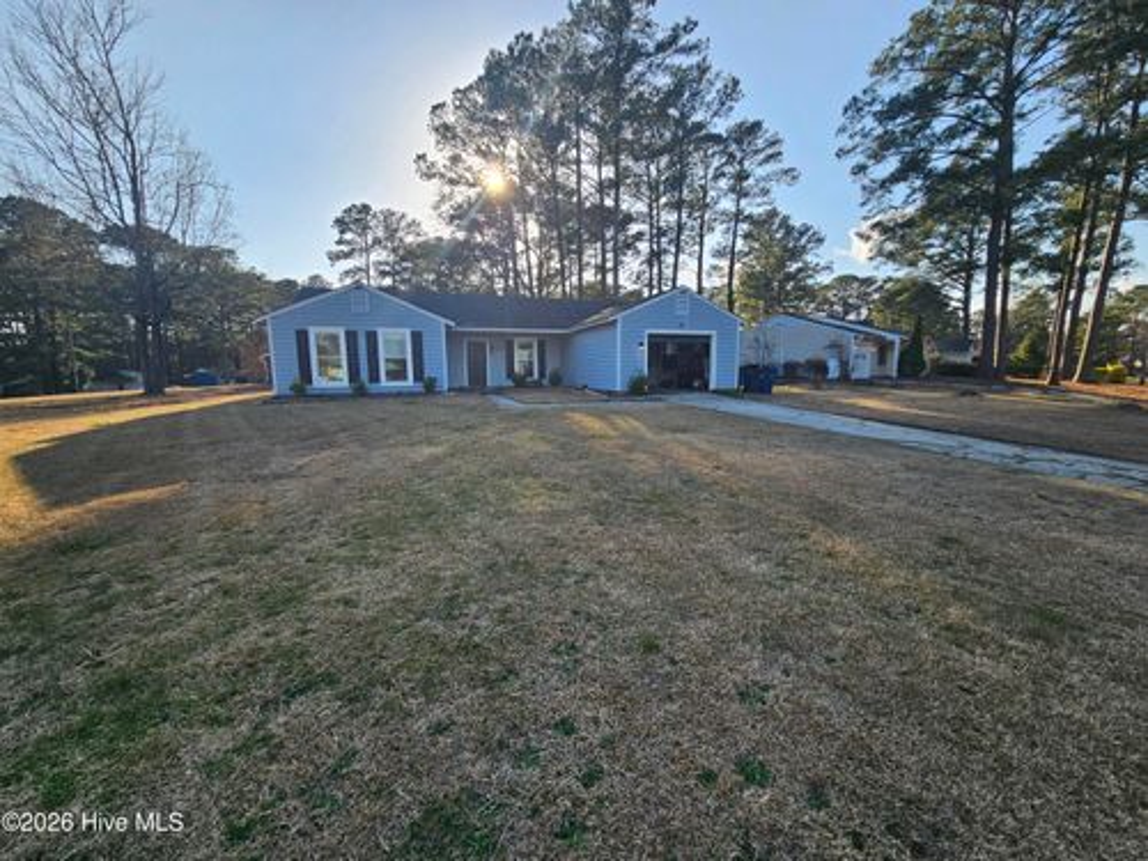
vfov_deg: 89.9
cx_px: 574
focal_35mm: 13
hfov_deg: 106.2
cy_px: 430
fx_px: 431
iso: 50
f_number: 2.2
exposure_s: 1/1129
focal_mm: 2.2
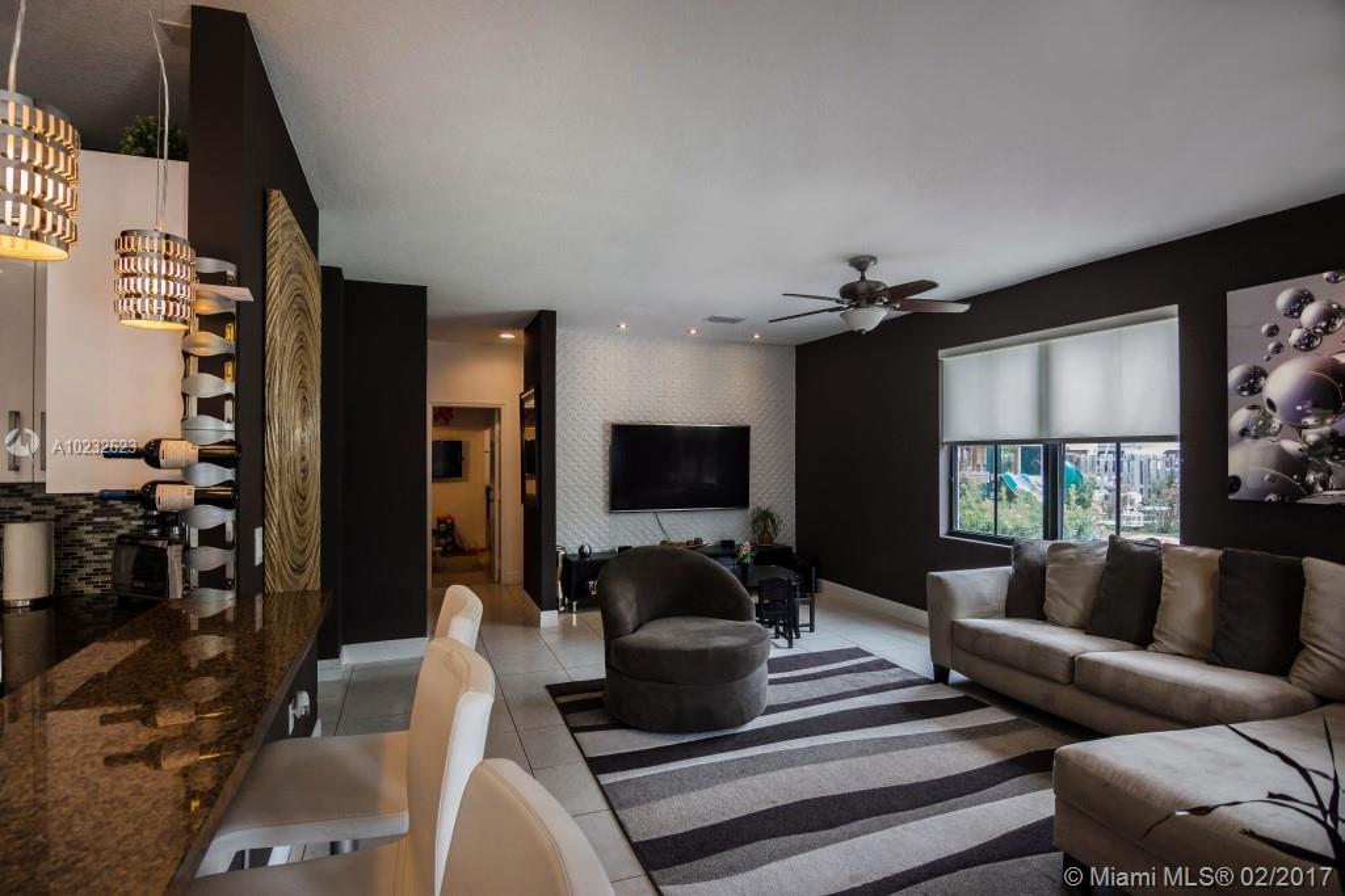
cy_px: 448
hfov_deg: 95.0
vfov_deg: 72.0
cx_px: 672
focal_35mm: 16
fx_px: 616
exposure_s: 1/125
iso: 800
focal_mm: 11
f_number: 5.6
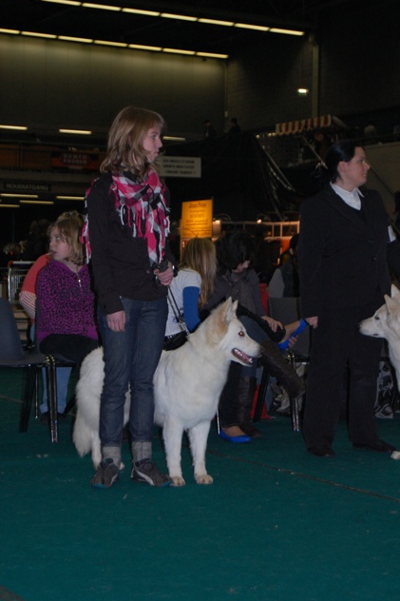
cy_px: 298
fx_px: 1392
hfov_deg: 16.3
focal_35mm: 84
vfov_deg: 24.3
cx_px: 200
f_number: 5.6
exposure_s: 1/60
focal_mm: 55
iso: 720
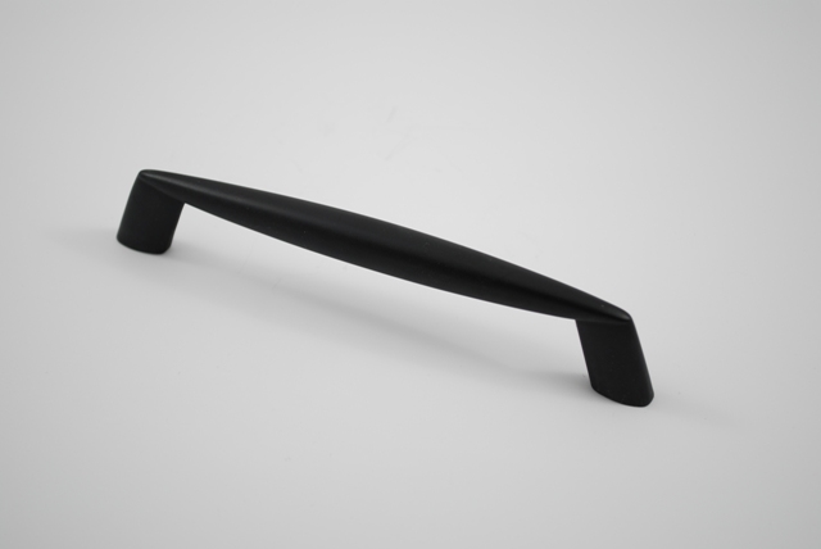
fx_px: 1506
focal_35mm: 66
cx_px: 410
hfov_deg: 30.5
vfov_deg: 20.7
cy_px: 274
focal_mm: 44
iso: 100
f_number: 5.3
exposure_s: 1/20
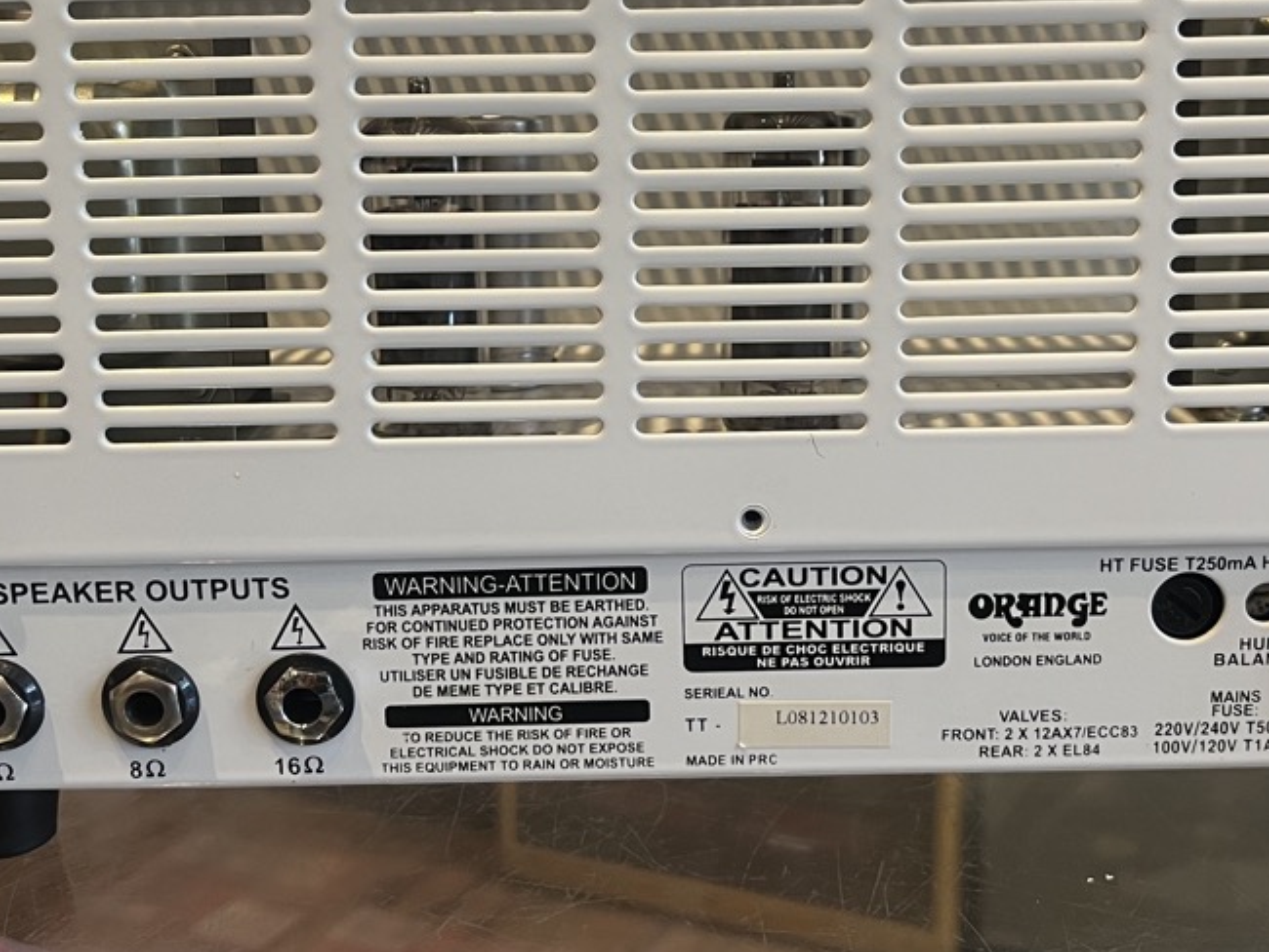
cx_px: 718
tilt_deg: -11.8
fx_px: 1760
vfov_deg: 30.2
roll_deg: +0.8
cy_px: 367
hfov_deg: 39.6
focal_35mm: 48
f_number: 1.6
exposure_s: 1/60
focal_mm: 5.1
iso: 125
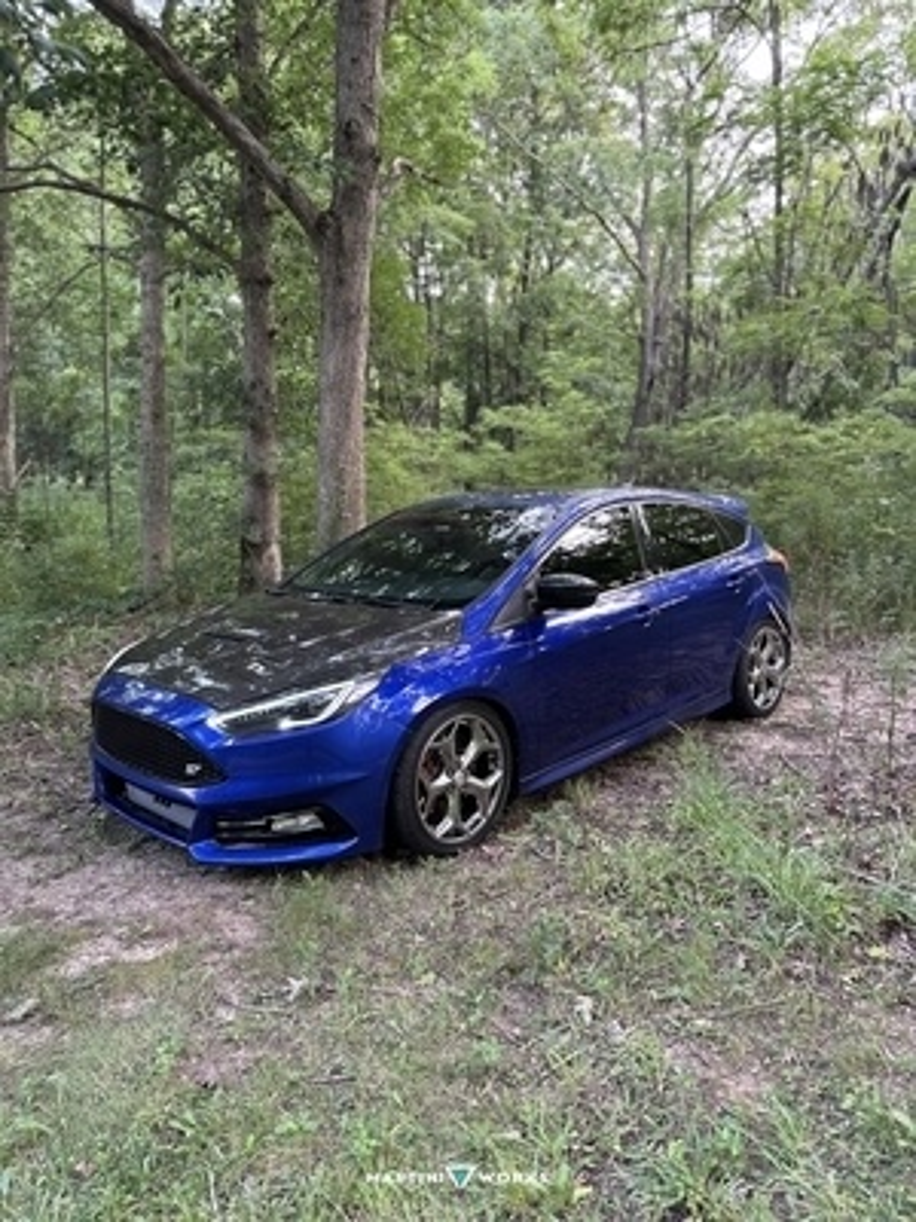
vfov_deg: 71.6
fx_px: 847
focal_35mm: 24
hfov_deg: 56.8
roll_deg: -2.0
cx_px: 458
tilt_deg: -8.1
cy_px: 611
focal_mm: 6.86
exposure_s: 1/60
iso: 250
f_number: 1.78
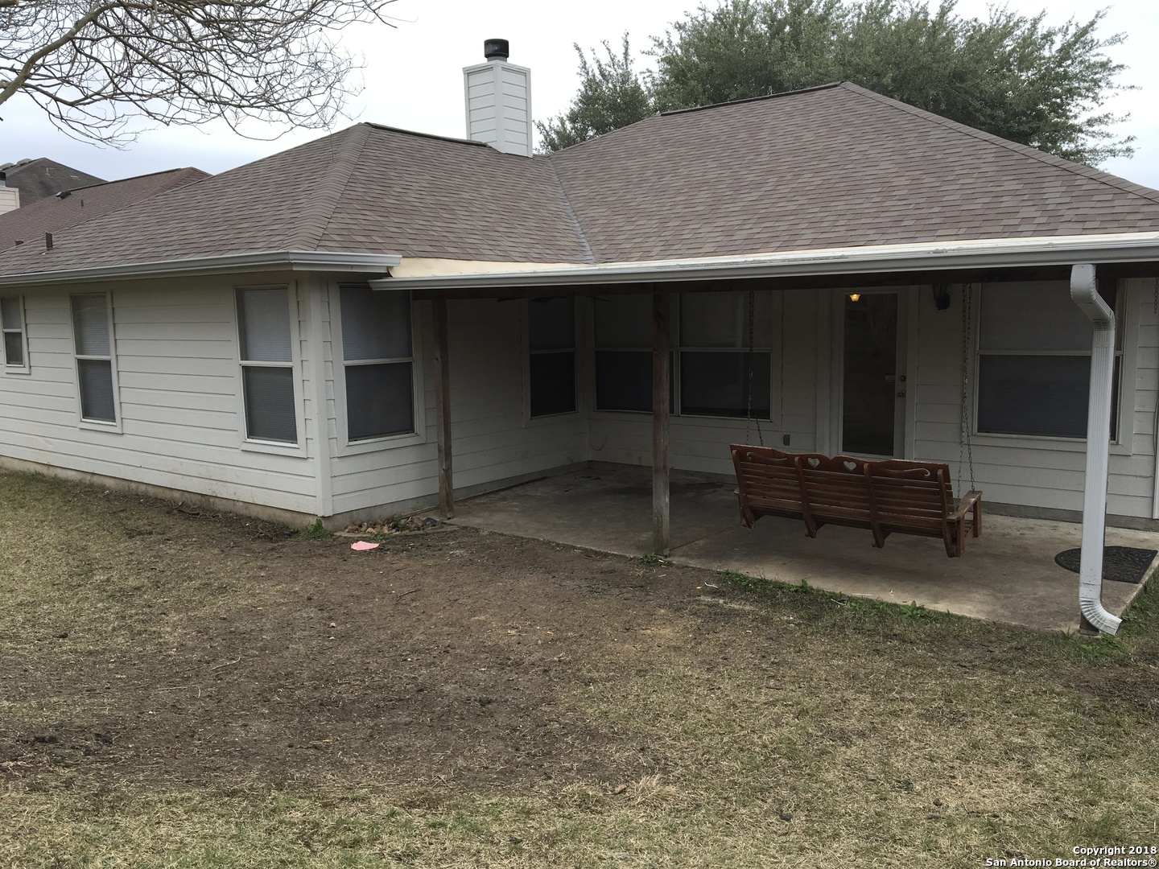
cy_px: 434
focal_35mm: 29
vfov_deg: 48.2
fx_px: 971
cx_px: 580
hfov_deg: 61.7
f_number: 2.2
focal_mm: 4.15
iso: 25
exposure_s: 1/425
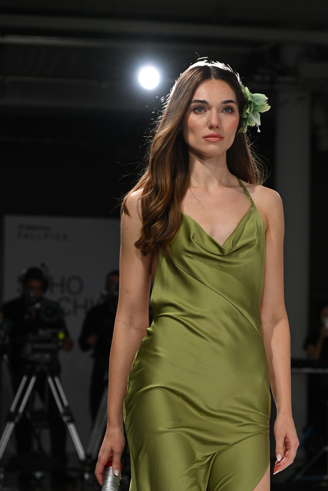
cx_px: 226
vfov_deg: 13.1
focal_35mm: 156
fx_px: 2131
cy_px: 421
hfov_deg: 8.8
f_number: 4
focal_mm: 78
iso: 900
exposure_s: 1/400
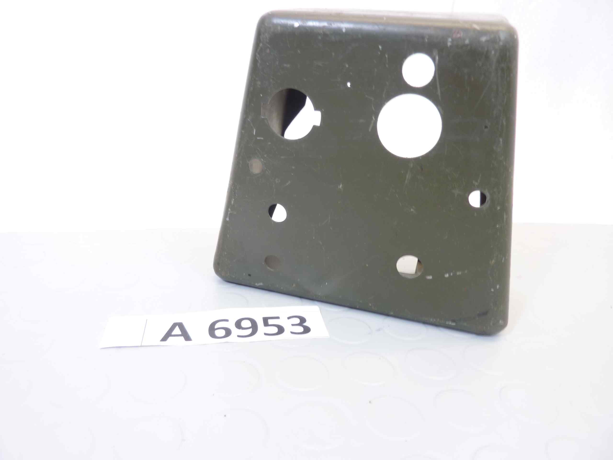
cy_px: 230
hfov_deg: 69.4
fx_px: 443
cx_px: 306
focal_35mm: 25
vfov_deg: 54.9
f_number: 3.3
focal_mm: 4.1
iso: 80
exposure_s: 1/10
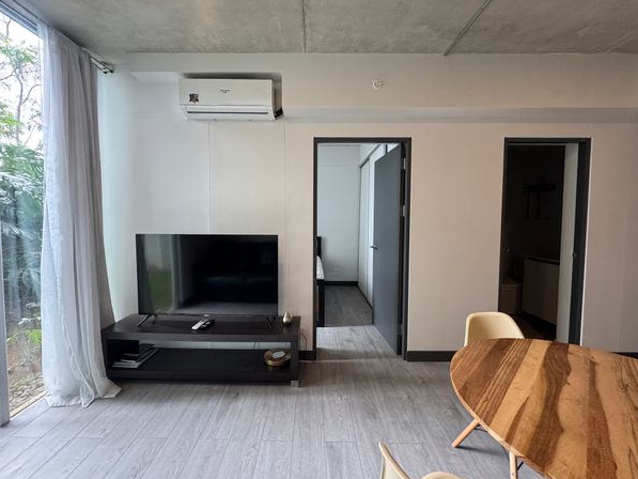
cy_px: 233
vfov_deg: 81.7
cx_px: 310
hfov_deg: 98.1
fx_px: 277
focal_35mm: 15
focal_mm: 2.22
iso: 320
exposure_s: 1/99
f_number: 2.2
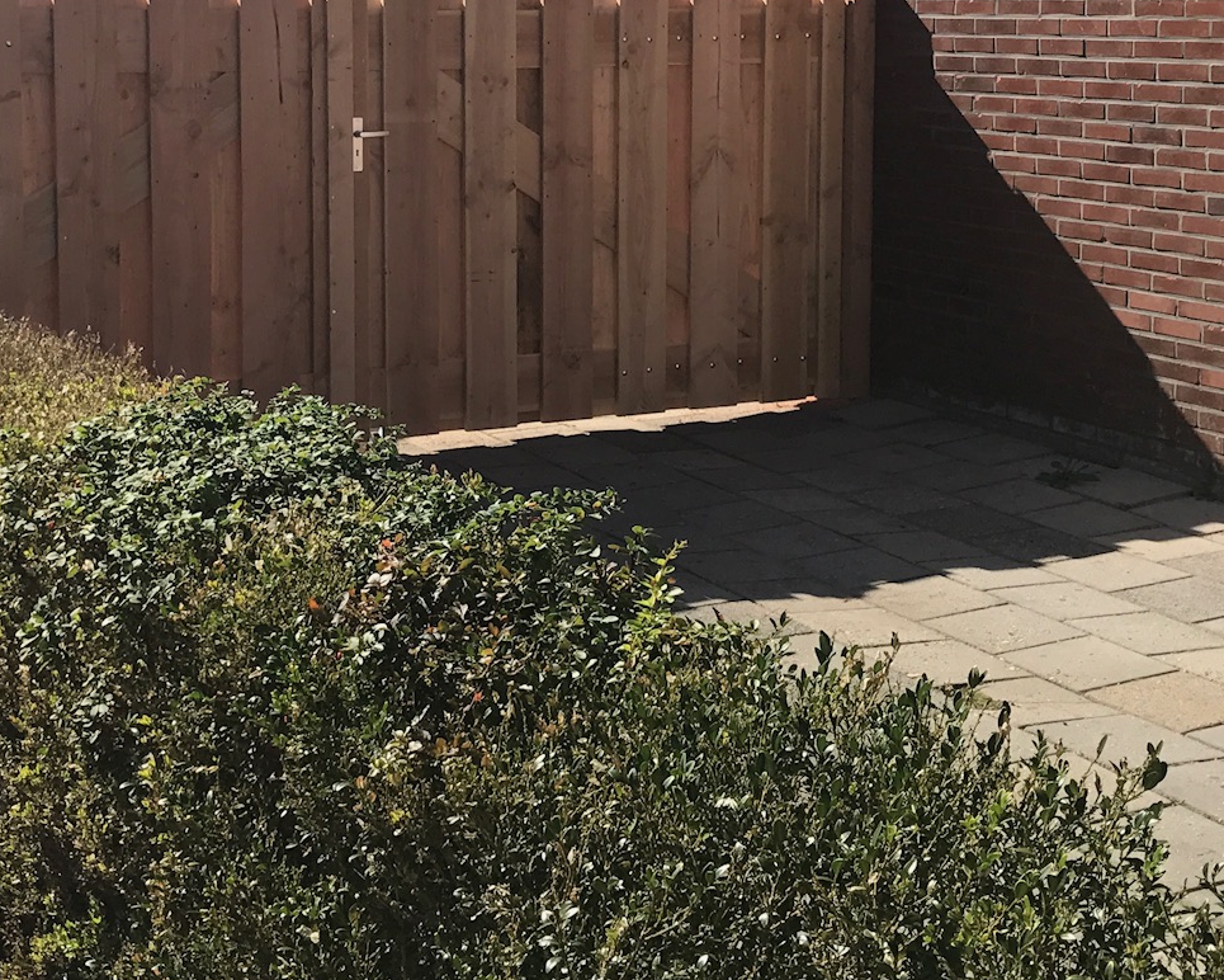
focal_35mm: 58
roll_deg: +0.5
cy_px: 225
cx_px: 463
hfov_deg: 32.3
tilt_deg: -5.6
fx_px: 2101
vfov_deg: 25.9
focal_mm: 3.99
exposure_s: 1/1808
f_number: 1.8
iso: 20
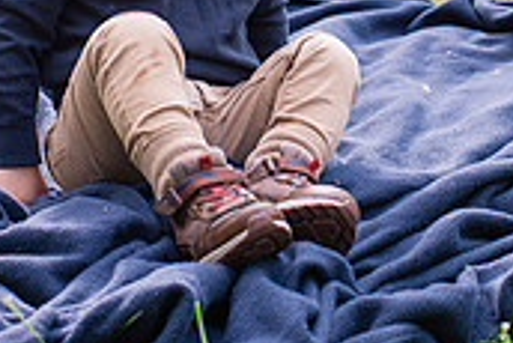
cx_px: 310
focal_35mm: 118
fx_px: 1683
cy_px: -109
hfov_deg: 17.3
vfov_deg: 11.3
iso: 800
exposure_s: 1/1250
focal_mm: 35
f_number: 3.5
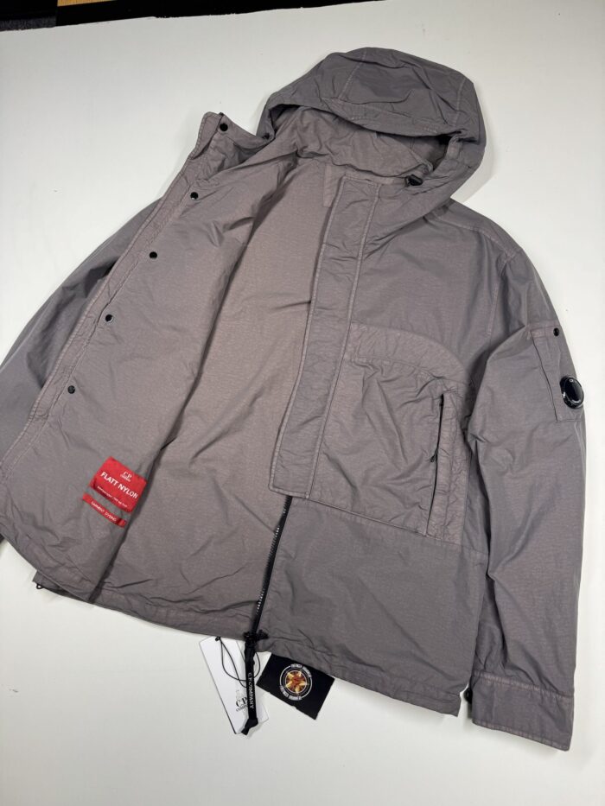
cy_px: 403
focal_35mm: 24
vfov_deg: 71.6
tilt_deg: -76.8
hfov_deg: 56.8
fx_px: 559
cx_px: 302
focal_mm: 6.76
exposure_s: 1/100
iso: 64
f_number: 1.78
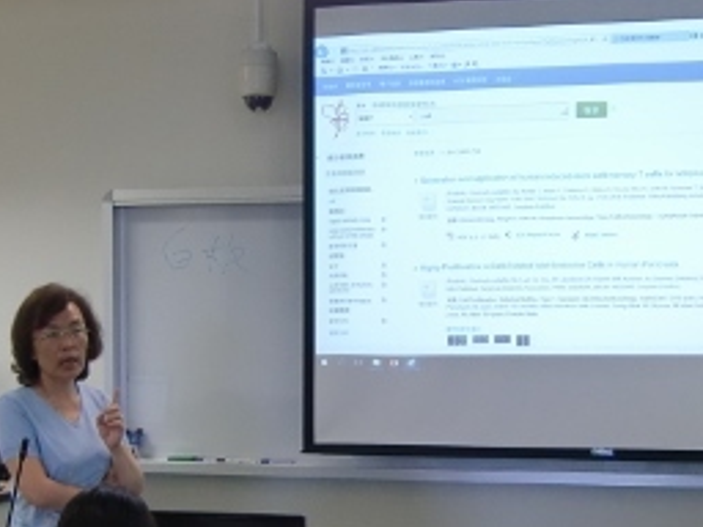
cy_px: 519
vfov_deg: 20.4
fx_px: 1422
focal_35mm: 70
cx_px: 371
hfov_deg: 27.8
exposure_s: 1/60
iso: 160
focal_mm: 4.9
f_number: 2.6
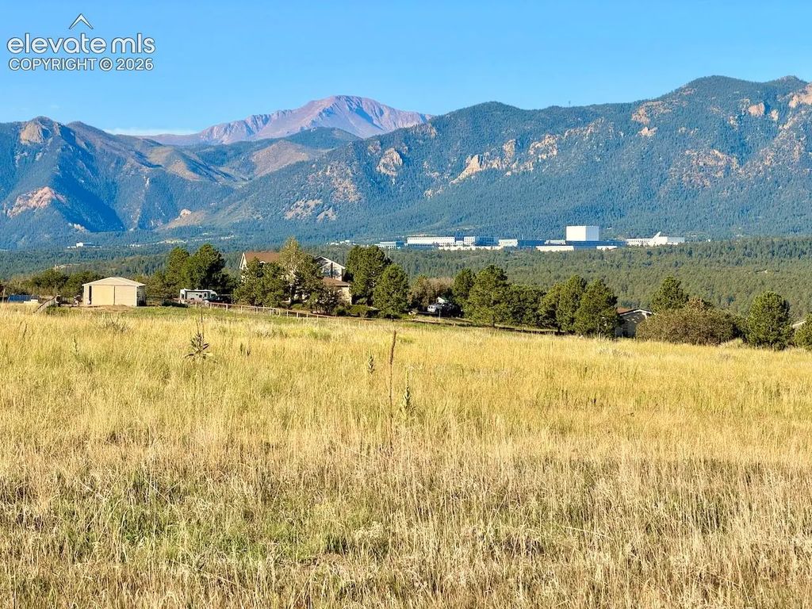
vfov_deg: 14.8
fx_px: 2346
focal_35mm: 100
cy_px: 304
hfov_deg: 19.6
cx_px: 406
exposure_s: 1/638
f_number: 2.8
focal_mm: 16.89
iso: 32
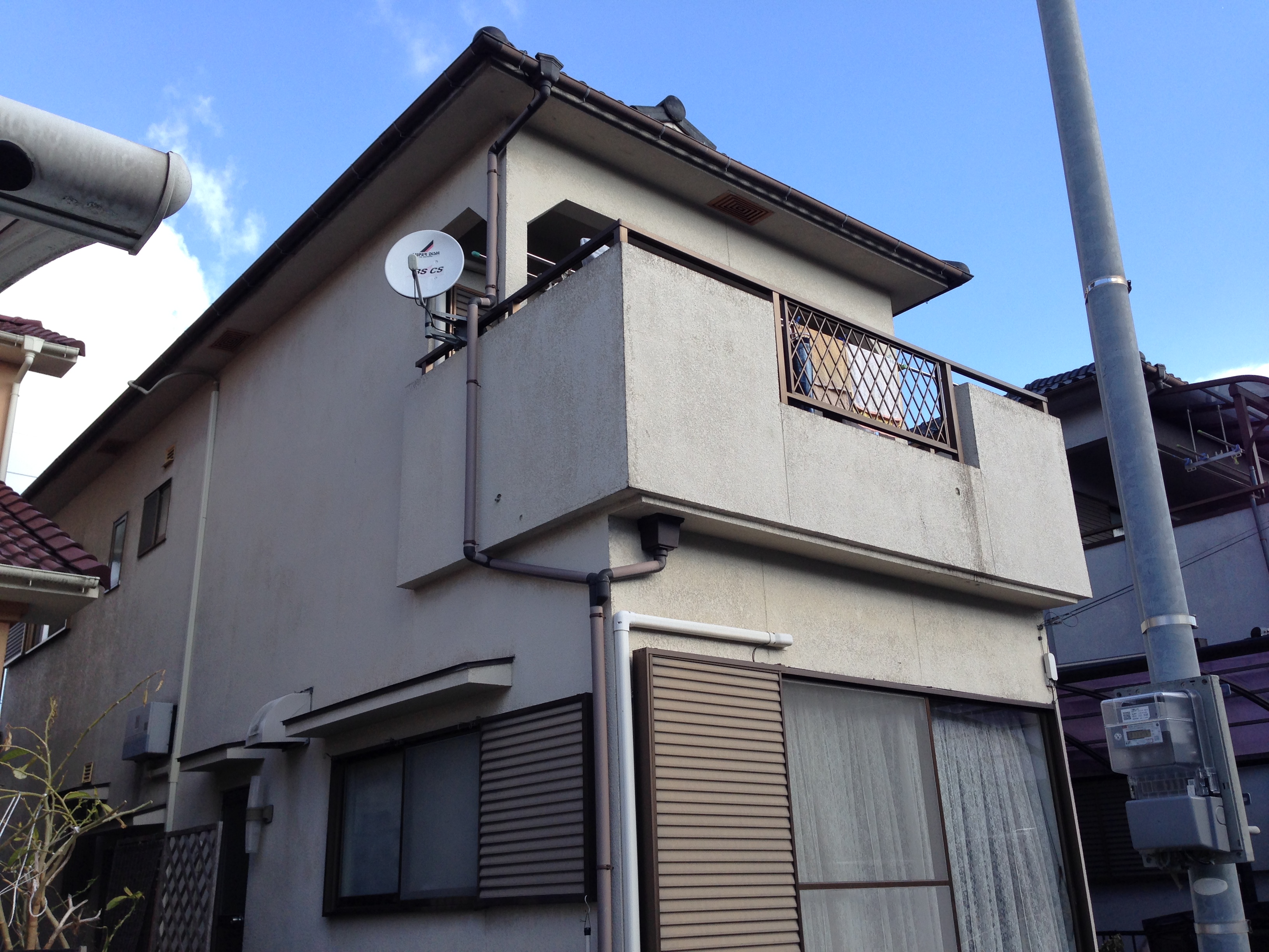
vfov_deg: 42.9
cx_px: 634
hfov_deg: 55.4
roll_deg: +0.0
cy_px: 476
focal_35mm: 33
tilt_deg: +19.1
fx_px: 1210
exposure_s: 1/516
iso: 50
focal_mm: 4.12
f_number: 2.4
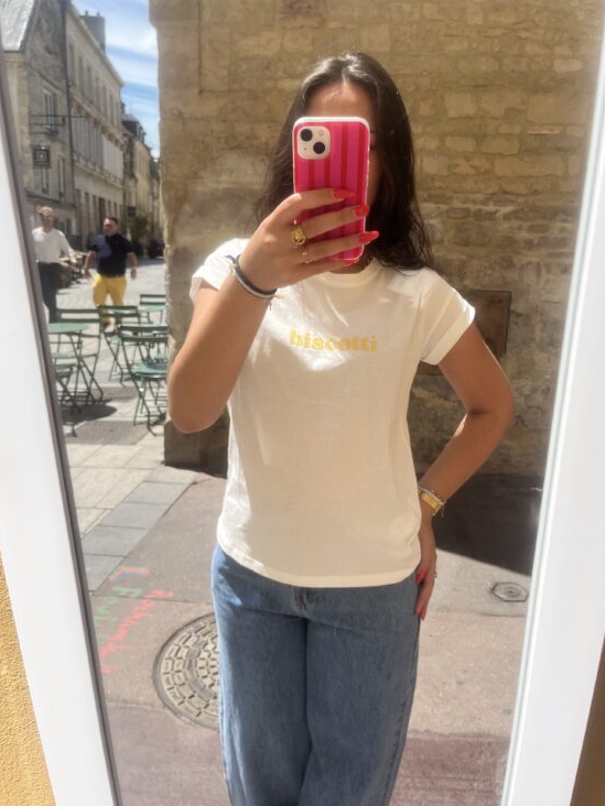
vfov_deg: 65.3
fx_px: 629
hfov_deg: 51.4
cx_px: 303
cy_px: 391
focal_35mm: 27
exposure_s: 1/2222
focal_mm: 5.1
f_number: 1.6
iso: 50
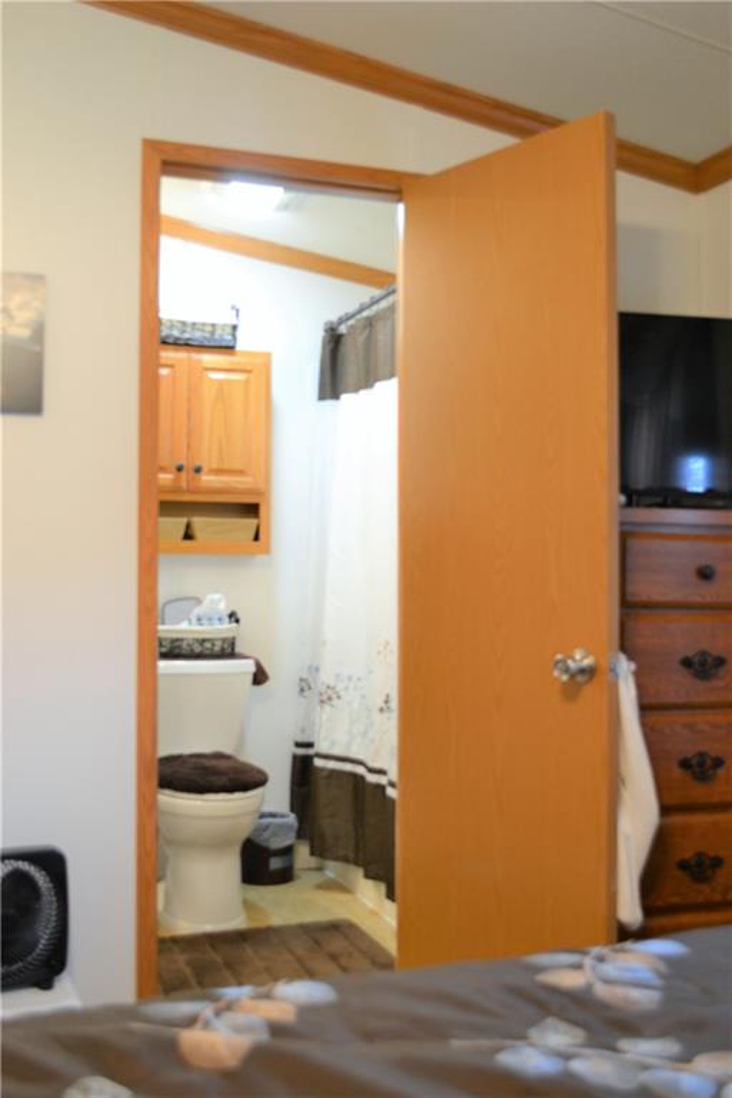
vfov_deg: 53.1
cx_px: 366
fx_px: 1098
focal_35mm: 36
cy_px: 549
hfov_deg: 36.9
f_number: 4
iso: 400
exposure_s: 1/10
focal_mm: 24
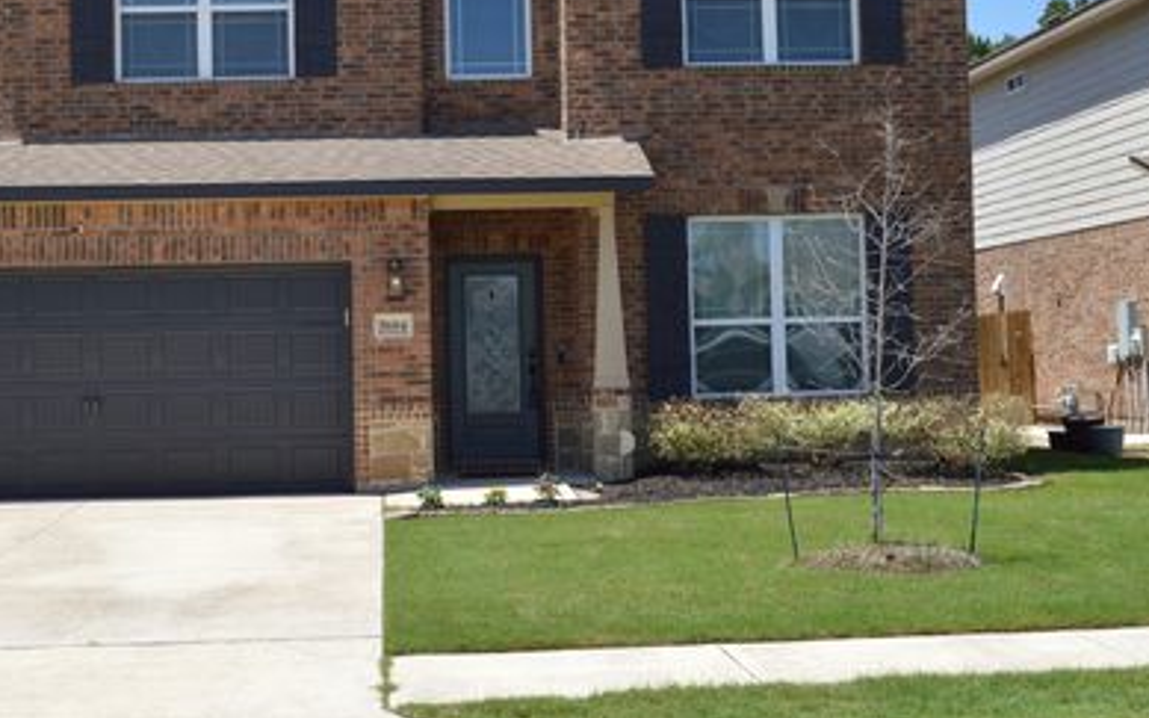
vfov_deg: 25.2
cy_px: 254
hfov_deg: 39.4
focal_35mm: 51
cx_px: 443
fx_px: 1597
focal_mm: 26
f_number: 10
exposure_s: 1/200
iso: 100
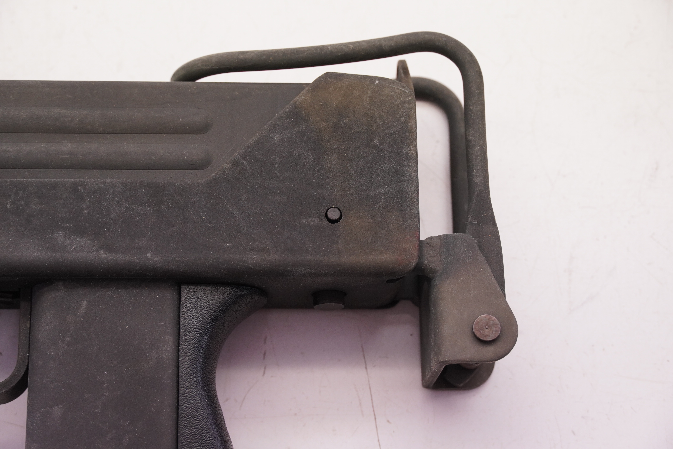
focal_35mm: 81
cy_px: 224
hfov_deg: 25.0
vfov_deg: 16.9
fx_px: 1515
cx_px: 336
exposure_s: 1/250
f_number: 5.6
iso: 800
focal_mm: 54
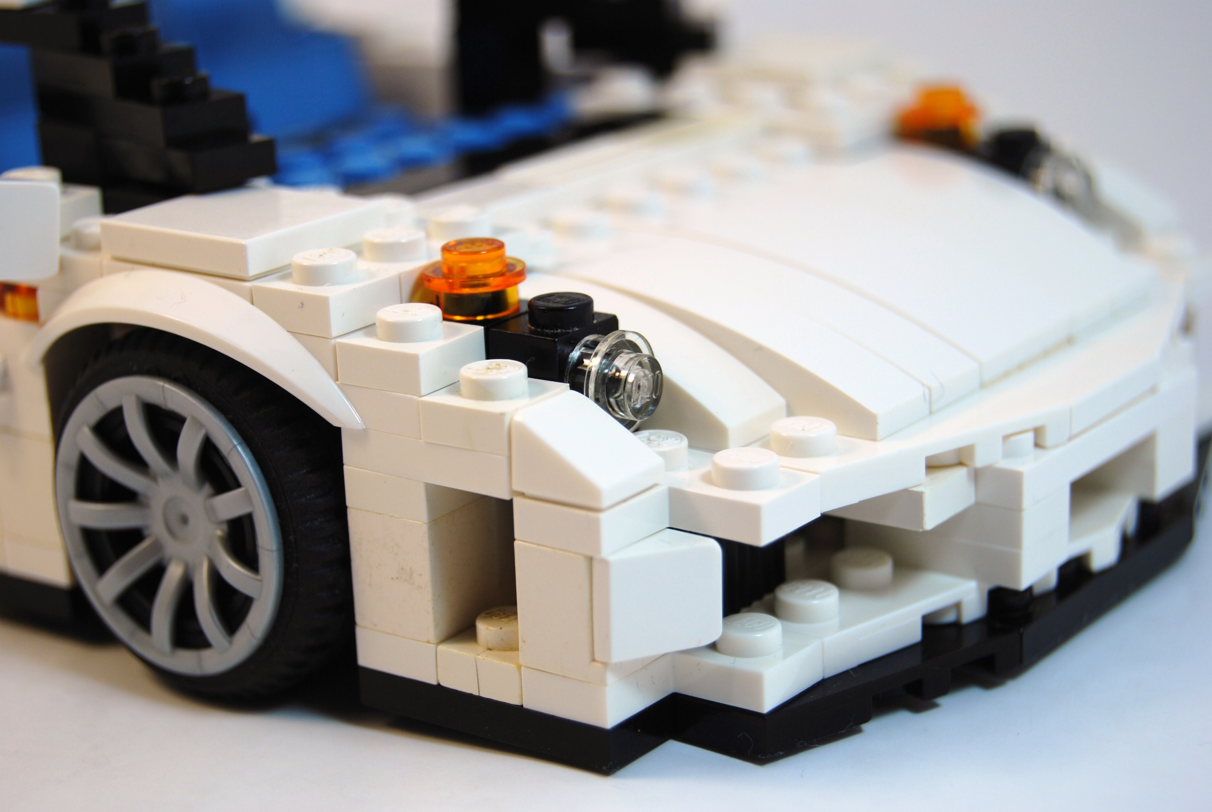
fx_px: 2781
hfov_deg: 24.6
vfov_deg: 16.6
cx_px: 606
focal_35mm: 82
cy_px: 406
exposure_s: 1/125
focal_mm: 55
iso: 100
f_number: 5.6
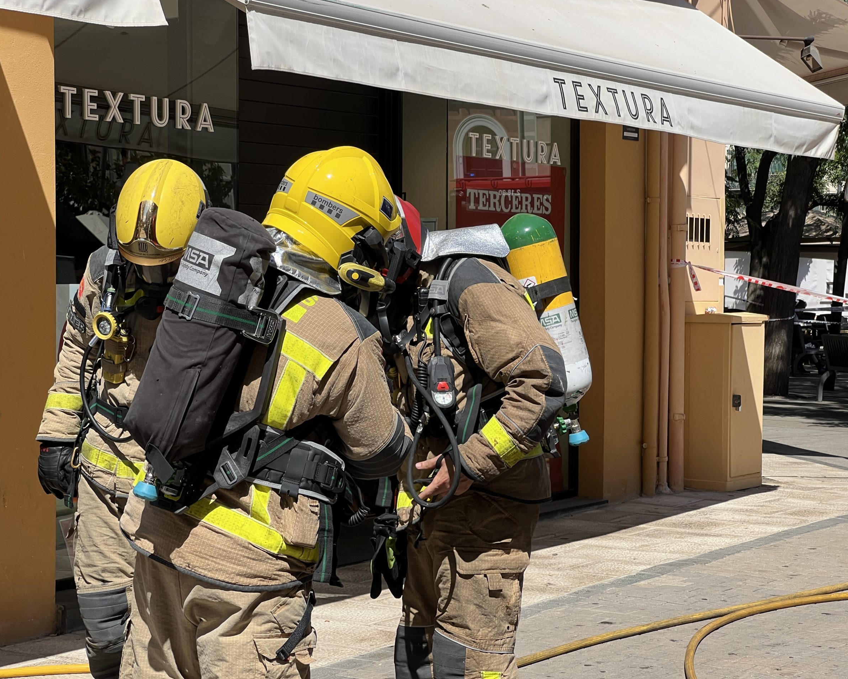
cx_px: 399
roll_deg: -0.4
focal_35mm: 81
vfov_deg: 18.9
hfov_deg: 23.6
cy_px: 342
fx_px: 2033
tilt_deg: -2.7
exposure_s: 1/752
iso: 32
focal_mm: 9
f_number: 2.8
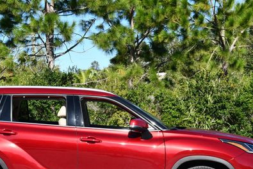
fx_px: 661
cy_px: 117
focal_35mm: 94
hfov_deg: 21.6
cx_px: 87
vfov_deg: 14.5
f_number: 8
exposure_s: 1/250
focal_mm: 29
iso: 160
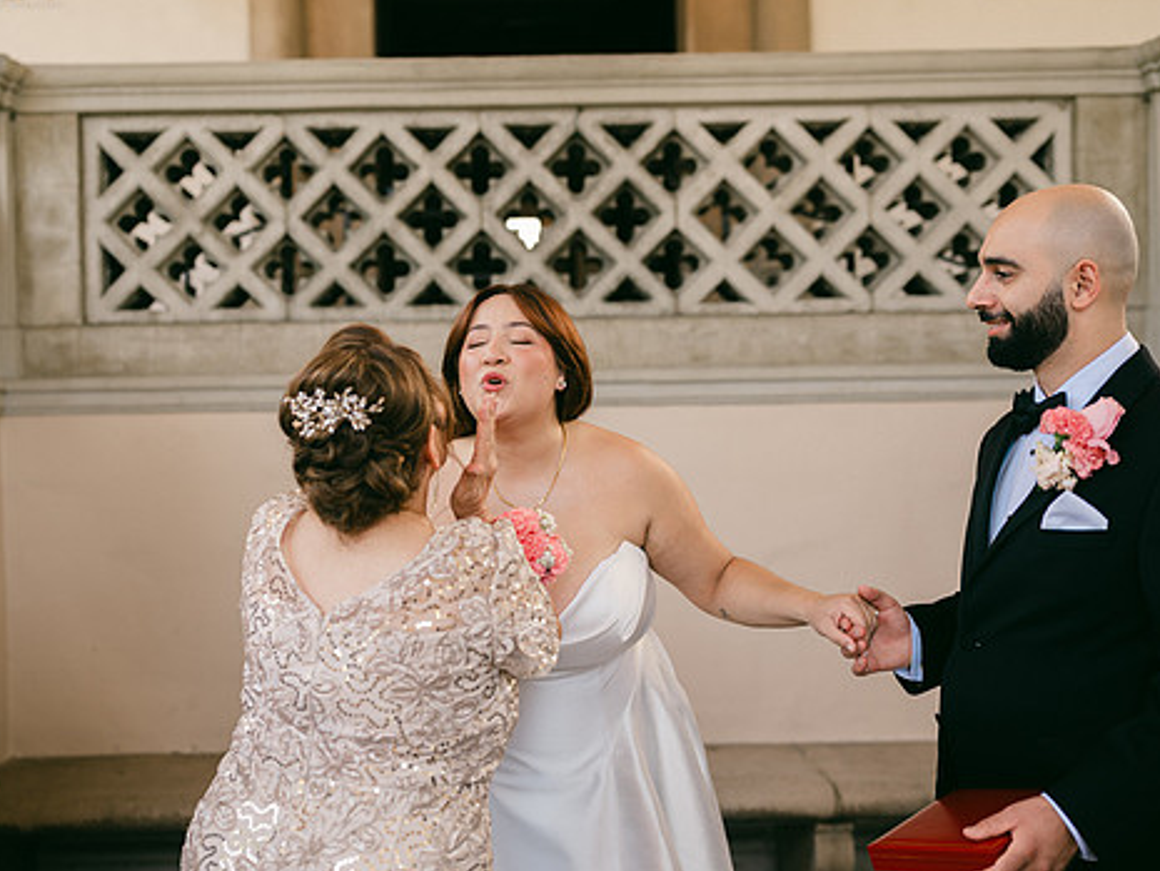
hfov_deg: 44.7
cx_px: 504
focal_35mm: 42
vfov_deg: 34.3
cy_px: 475
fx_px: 1408
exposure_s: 1/640
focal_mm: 35
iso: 160
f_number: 2
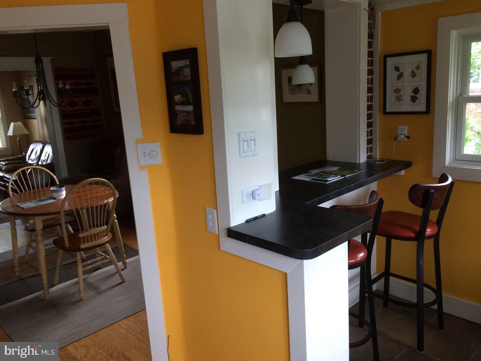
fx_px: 403
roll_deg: +2.2
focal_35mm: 29
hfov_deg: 61.7
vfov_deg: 48.2
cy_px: 180
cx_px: 240
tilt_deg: -13.4
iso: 80
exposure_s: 1/33
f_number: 2.2
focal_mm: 4.15
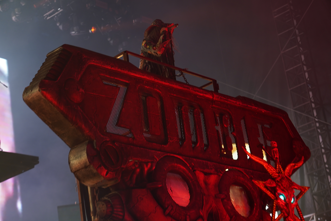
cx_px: 166
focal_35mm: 93
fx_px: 855
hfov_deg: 21.9
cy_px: 110
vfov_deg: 14.7
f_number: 4
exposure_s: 1/125
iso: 800
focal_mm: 93
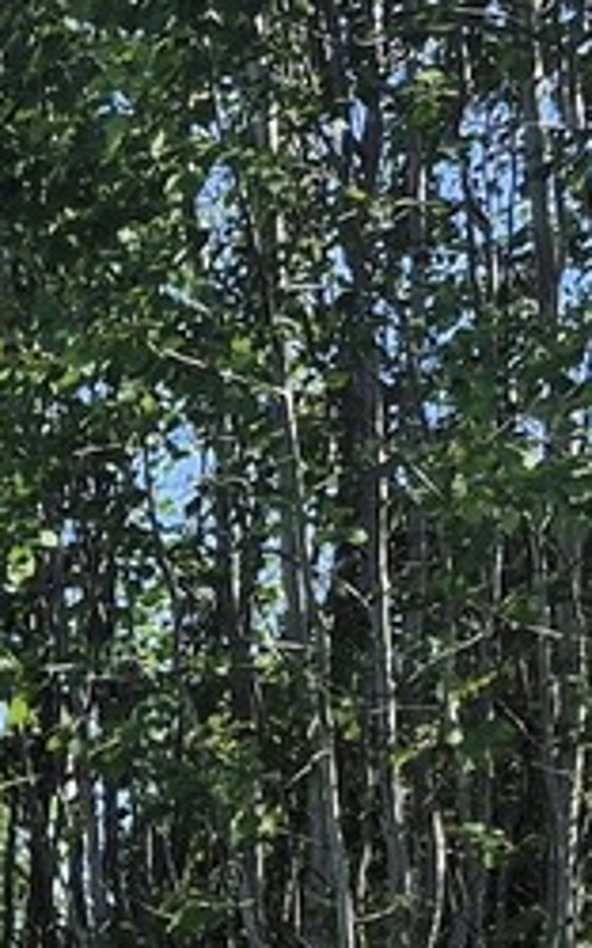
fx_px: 4032
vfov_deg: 11.8
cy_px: 1983
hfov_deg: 6.0
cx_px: -2231
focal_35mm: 156
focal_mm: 5.4
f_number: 1.8
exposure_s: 1/1002
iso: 25
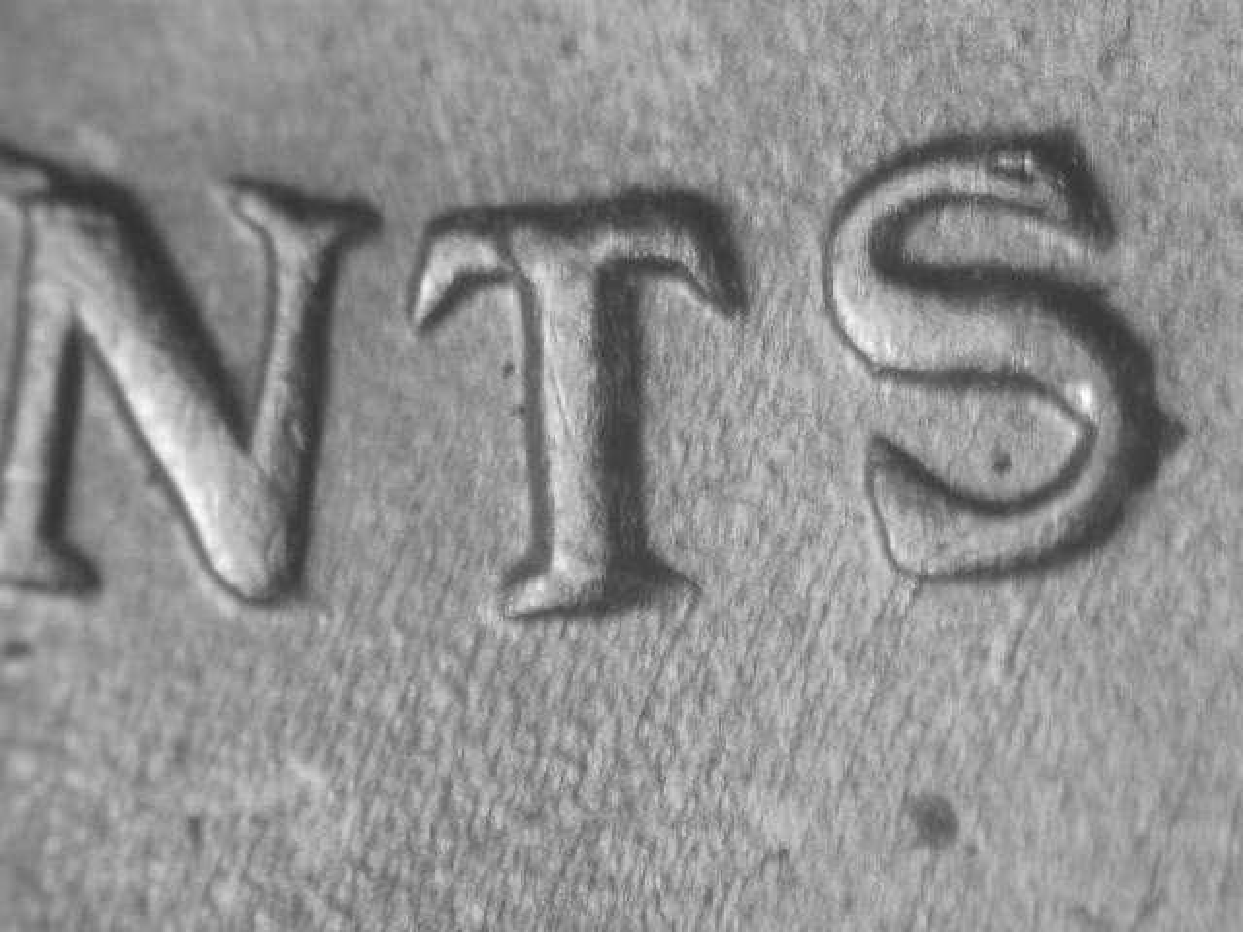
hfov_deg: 15.1
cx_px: 622
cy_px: 466
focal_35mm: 131
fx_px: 4704
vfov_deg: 11.3
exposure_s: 1/6
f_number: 4.6
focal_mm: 27.1
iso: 100
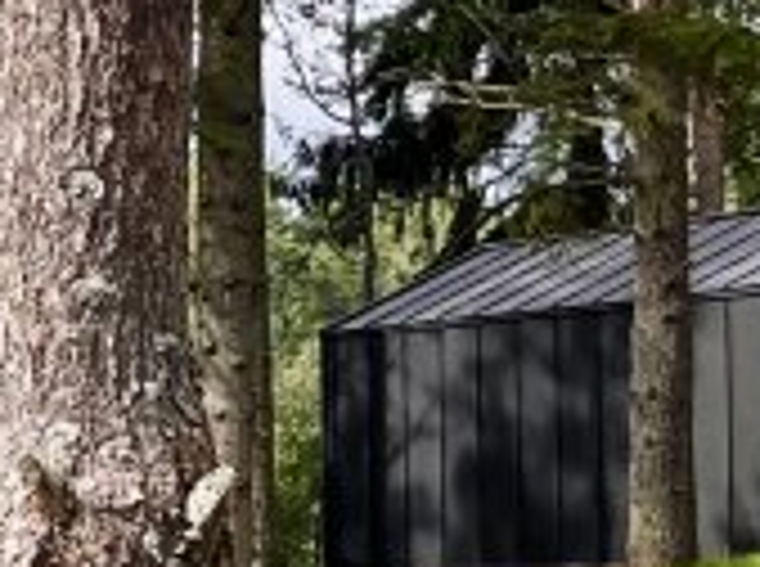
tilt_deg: -1.7
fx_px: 3462
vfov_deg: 9.3
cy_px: 544
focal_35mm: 158
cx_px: -1124
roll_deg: +0.0
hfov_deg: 10.6
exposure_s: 1/1212
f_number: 1.6
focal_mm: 5.1
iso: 50
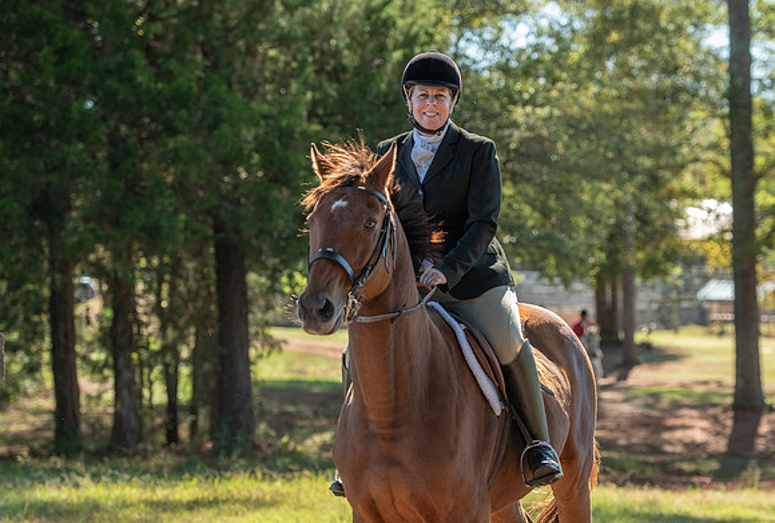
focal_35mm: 123
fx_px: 2659
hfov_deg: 16.6
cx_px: 457
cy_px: 305
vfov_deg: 11.2
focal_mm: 95
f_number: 4
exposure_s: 1/320
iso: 280
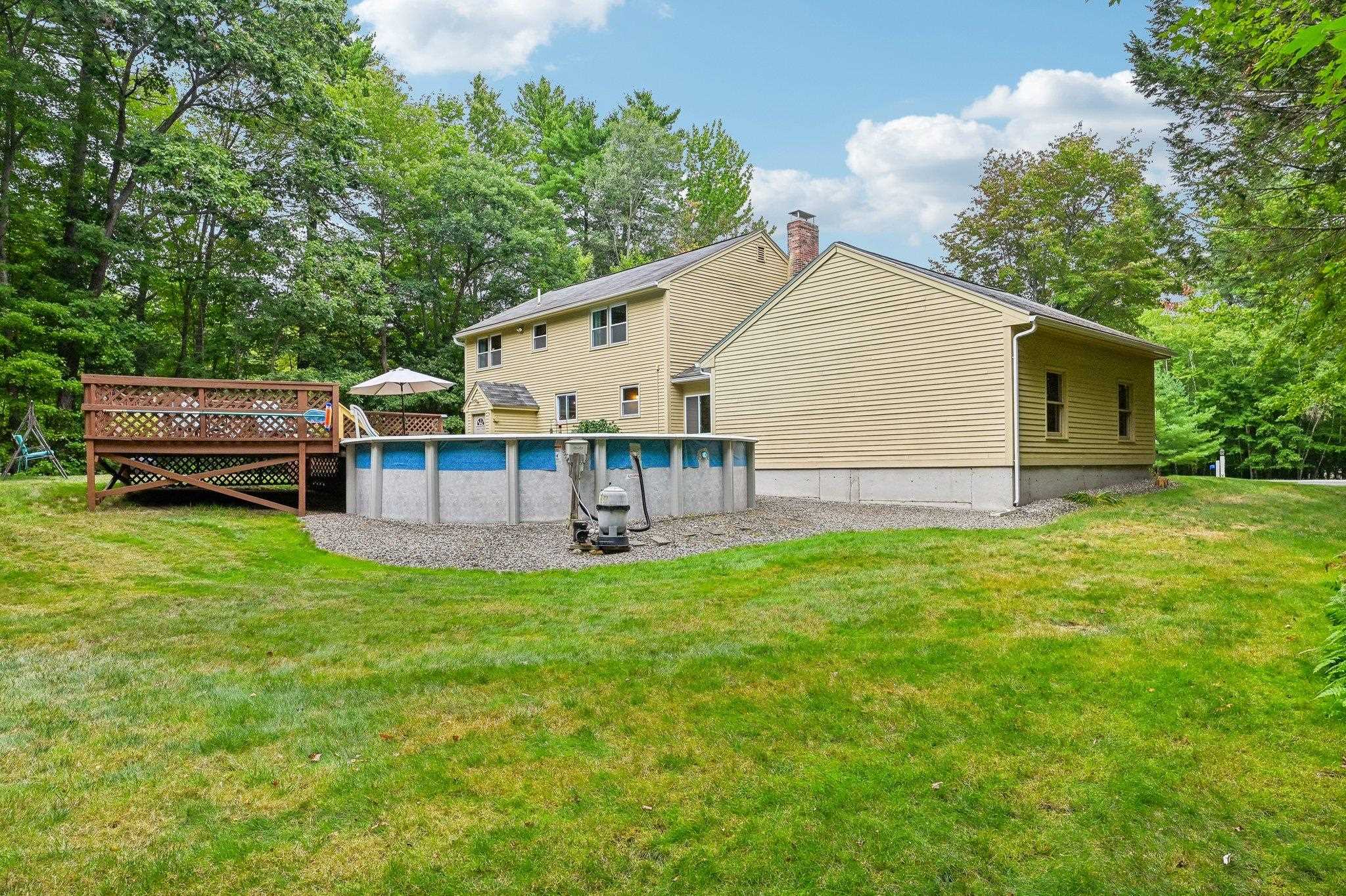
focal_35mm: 21
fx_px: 785
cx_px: 673
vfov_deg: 59.5
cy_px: 448
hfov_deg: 81.2
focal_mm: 21
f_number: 8
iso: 400
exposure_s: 1/125
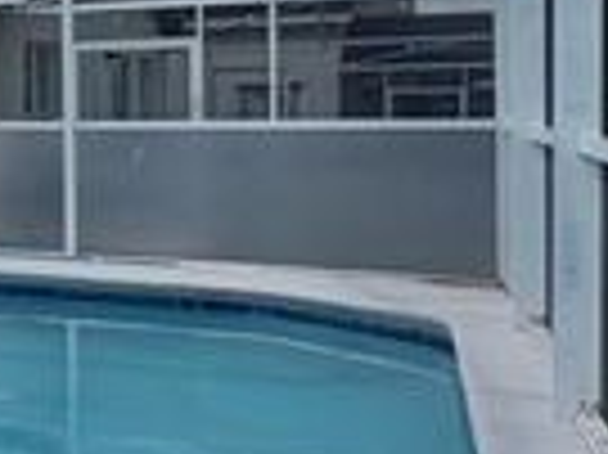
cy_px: 112
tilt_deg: -0.2
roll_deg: +0.9
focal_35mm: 73
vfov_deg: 20.0
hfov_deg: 15.8
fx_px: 1281
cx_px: -790
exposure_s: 1/569
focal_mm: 2.22
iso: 50
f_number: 2.2
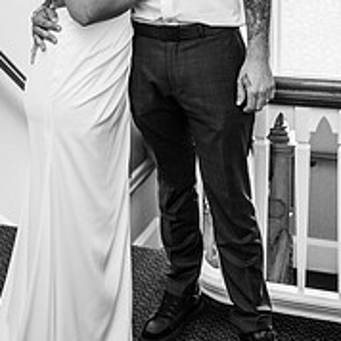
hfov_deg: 23.0
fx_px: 836
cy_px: 57
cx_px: 131
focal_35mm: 75
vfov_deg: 22.7
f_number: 2.8
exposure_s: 1/200
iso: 500
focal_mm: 35
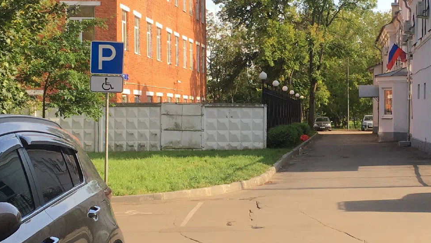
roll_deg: +0.8
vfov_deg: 15.5
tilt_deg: -0.4
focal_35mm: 78
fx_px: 892
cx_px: 315
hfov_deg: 26.9
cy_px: 146
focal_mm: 4.15
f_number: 2.2
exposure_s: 1/472
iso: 25
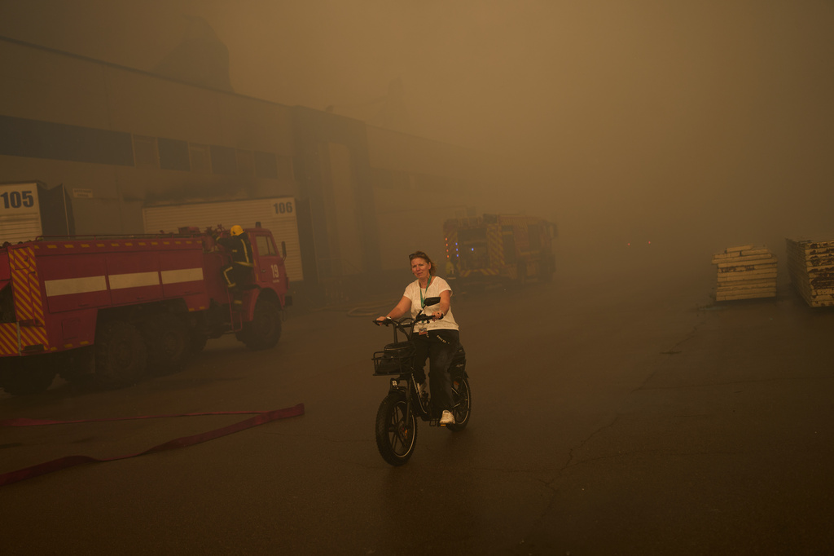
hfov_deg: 54.4
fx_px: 811
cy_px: 278
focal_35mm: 35
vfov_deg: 37.8
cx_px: 417
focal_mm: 35
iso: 100
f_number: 1.8
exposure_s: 1/1000
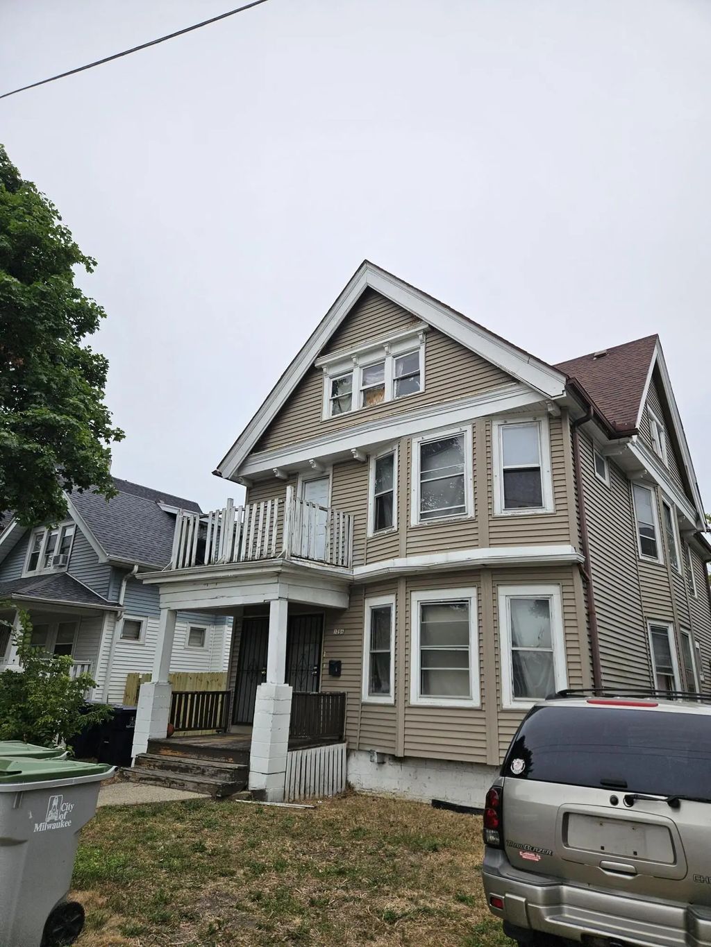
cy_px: 474
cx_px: 356
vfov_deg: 73.9
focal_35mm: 23
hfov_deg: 58.9
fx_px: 630
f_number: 1.8
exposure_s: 1/1208
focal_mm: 5.4
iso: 25
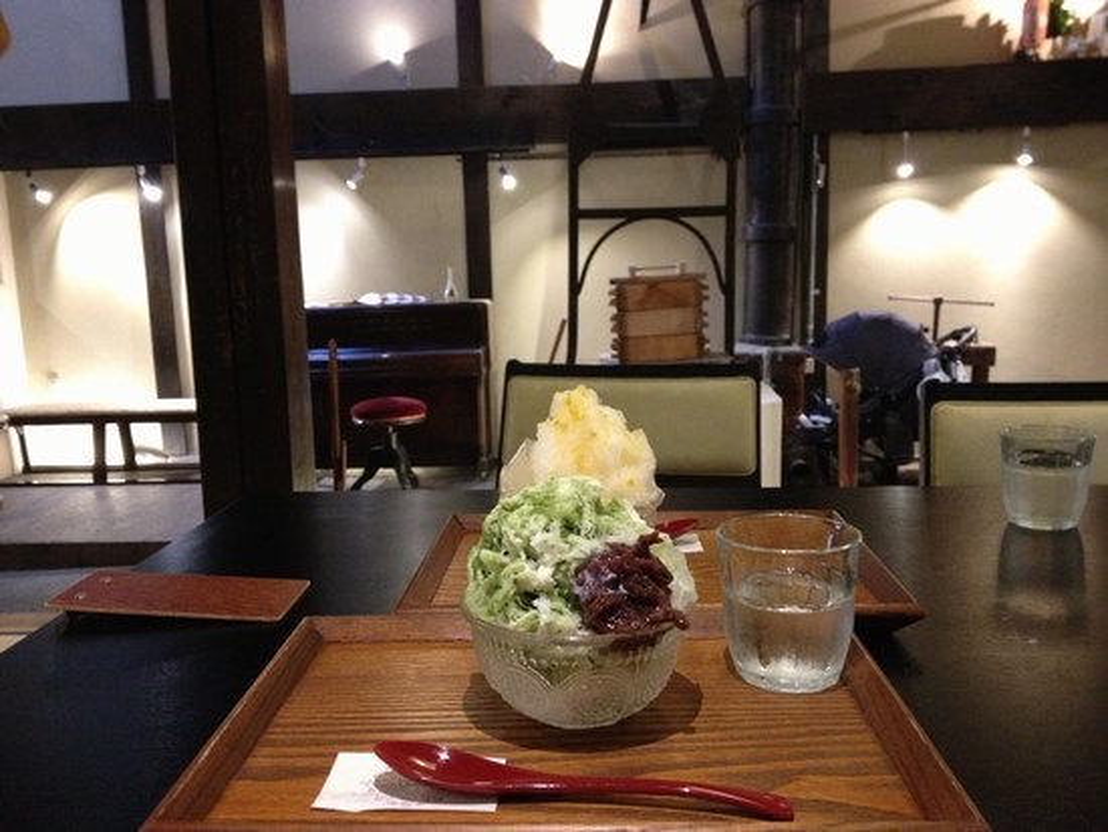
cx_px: 554
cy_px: 416
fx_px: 1121
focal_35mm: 35
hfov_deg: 52.6
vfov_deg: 40.7
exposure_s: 1/17
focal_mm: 4.28
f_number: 2.4
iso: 400
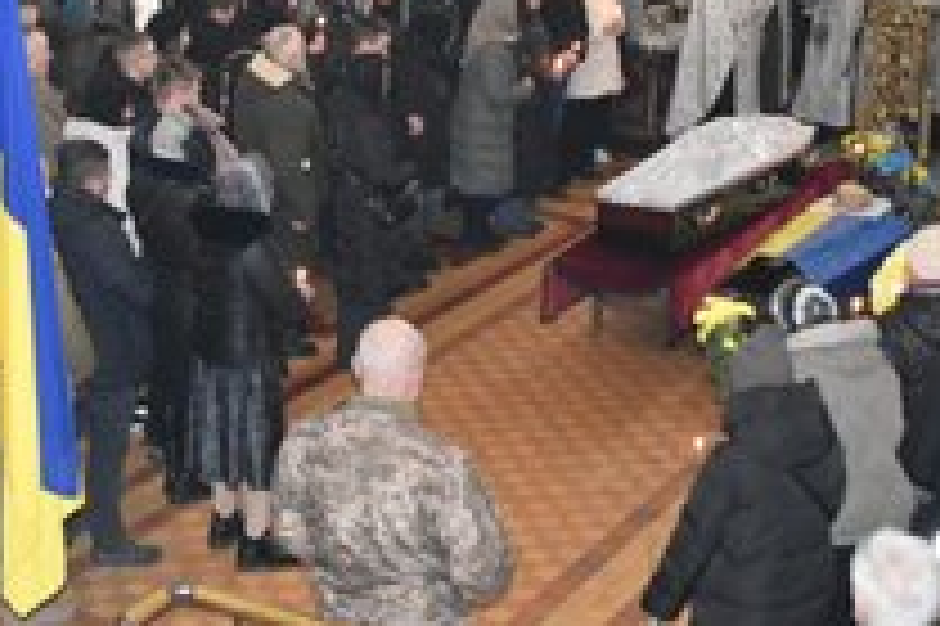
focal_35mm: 69
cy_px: 169
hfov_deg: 28.9
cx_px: 243
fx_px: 1800
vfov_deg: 19.6
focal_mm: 24
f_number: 3.8
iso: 2500
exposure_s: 1/60
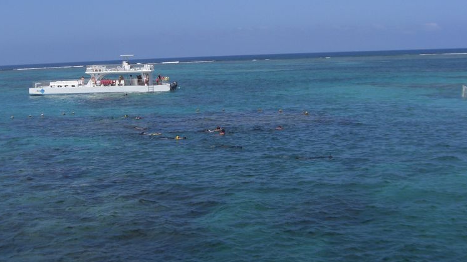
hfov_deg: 36.3
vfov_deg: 21.0
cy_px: 95
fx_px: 706
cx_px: 164
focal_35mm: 57
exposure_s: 1/200
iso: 64
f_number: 8
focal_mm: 6.2
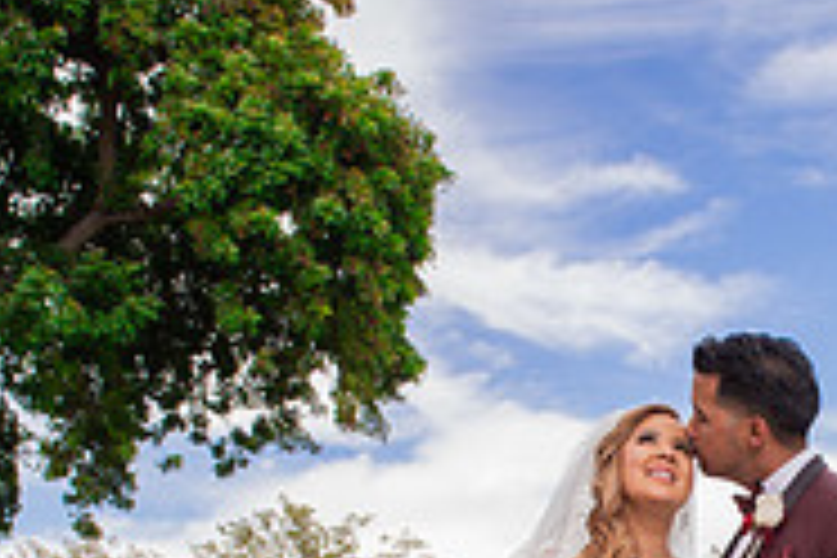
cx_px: 729
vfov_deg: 17.3
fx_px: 1744
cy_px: 688
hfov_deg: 26.2
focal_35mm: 75
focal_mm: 24
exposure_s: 1/250
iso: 400
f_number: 8
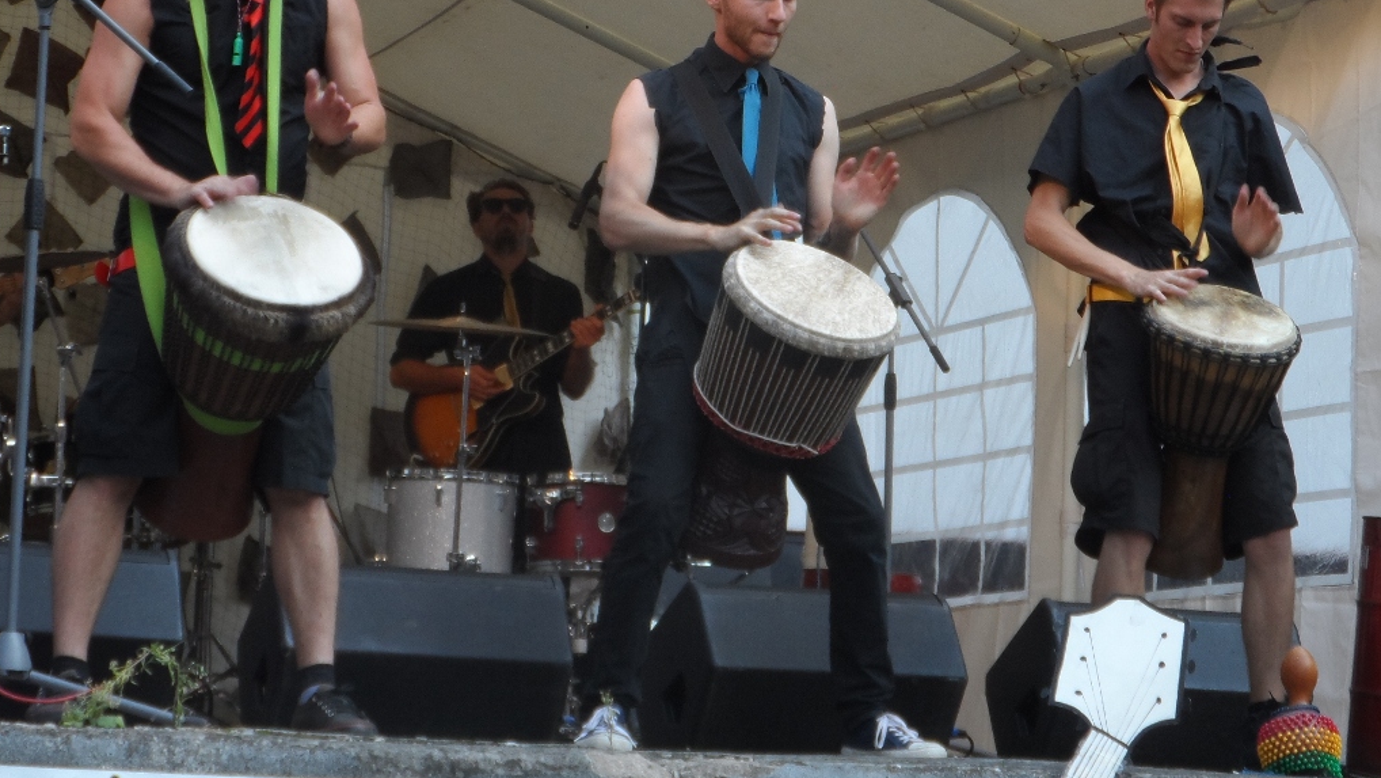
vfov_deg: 15.1
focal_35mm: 80
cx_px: 688
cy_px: 272
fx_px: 2930
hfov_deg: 26.5
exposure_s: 1/125
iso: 80
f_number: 4.3
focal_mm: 11.9
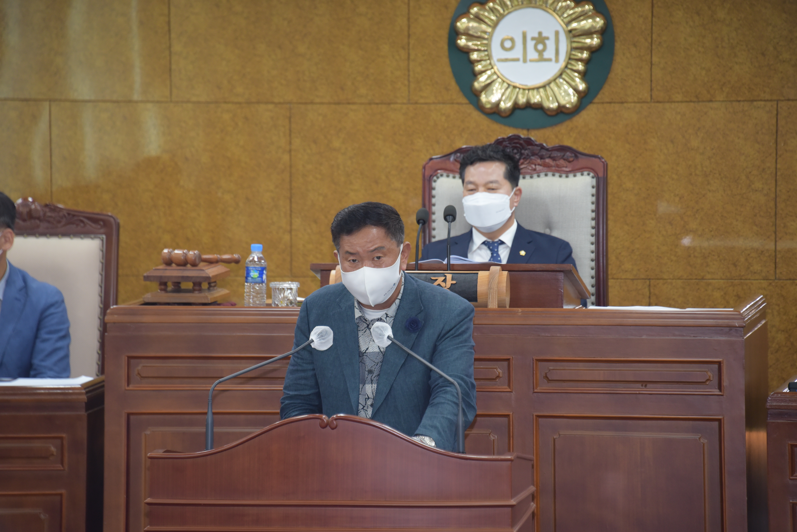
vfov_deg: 6.0
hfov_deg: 8.9
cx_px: 398
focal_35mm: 230
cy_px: 266
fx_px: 5094
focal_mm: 230
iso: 1800
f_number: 5.6
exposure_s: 1/200
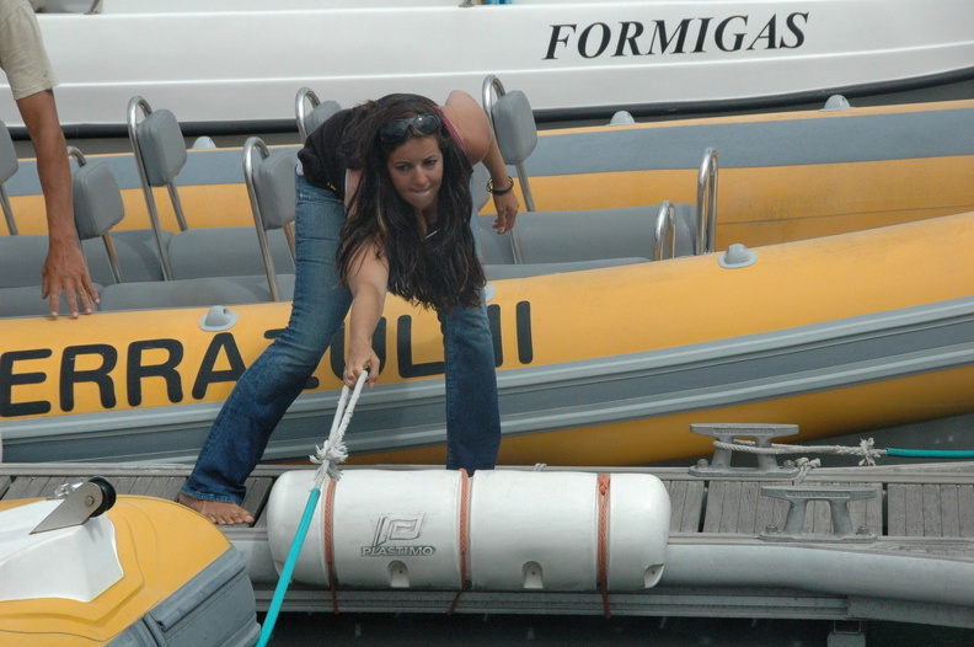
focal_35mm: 168
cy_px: 324
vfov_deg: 8.2
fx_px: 4540
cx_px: 487
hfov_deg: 12.2
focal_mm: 112
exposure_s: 1/1600
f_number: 10
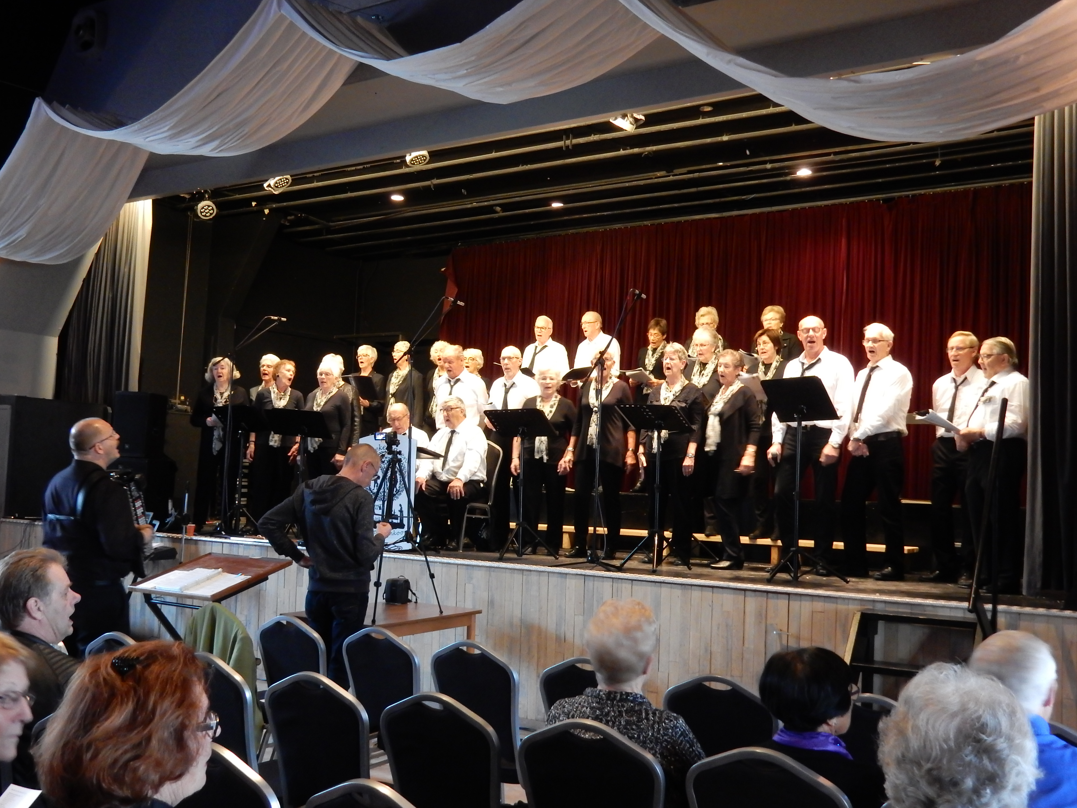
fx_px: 1120
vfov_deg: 39.7
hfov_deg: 51.4
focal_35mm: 36
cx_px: 538
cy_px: 404
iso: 640
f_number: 4
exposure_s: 1/8
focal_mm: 6.4
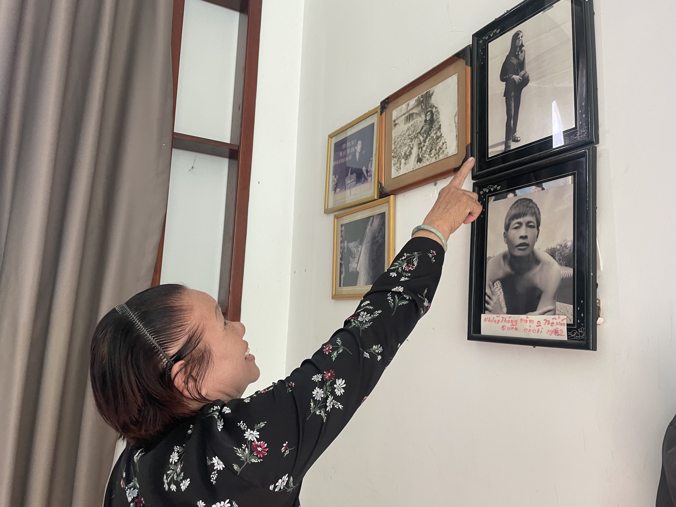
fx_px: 508
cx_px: 338
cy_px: 254
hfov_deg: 67.3
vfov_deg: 53.1
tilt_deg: +8.4
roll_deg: -1.8
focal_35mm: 26
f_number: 1.6
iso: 125
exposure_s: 1/75
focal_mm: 4.2
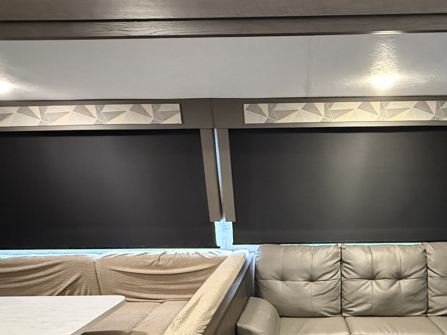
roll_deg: -0.5
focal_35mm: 25
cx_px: 306
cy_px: 263
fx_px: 323
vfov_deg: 51.8
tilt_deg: -16.1
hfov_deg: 67.1
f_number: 2.2
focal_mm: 2.22
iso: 1250
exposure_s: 1/60
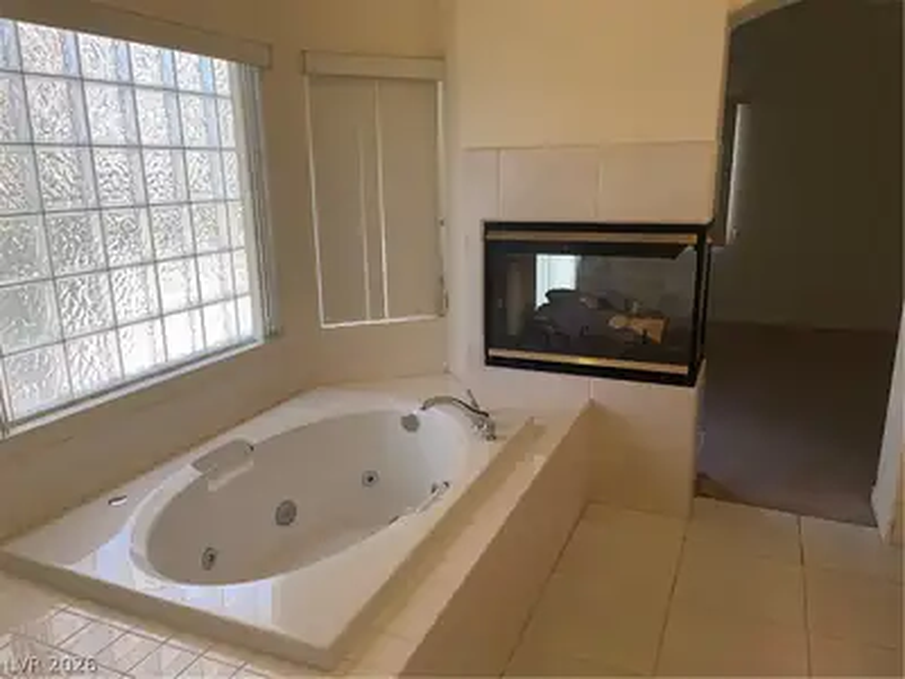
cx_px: 452
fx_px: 680
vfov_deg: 53.1
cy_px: 340
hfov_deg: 67.3
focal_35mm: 26
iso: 32
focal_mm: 4.2
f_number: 1.6
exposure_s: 1/381
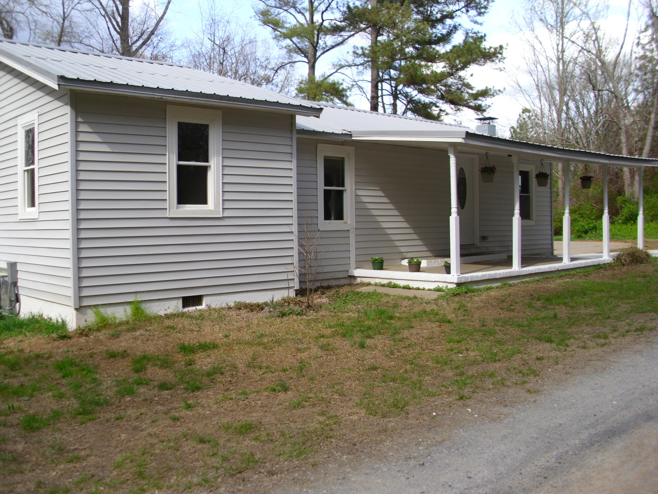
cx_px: 329
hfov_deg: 49.0
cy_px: 247
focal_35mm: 38
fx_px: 722
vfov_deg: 37.7
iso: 50
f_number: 3
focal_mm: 6.36
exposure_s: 1/304
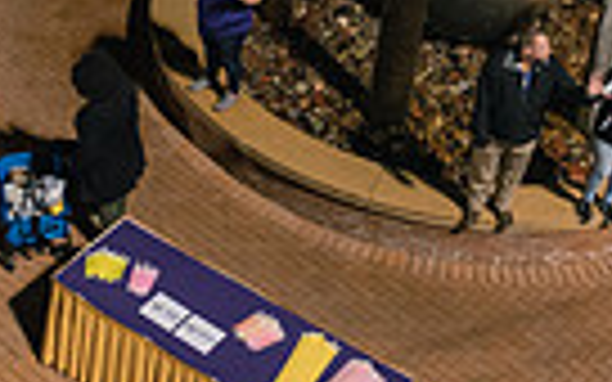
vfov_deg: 17.3
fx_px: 1234
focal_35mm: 74
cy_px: 25
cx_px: 306
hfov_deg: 27.8
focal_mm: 17
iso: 2500
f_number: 4.5
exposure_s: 1/60
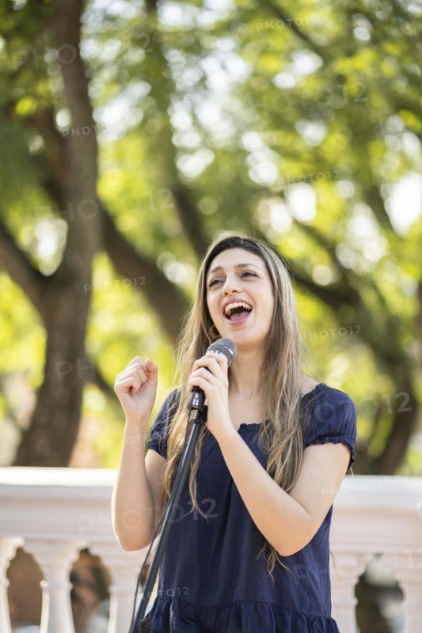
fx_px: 1495
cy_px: 316
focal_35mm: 85
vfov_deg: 23.9
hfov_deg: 16.1
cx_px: 211
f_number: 1.8
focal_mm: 85
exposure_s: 1/2500
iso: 500
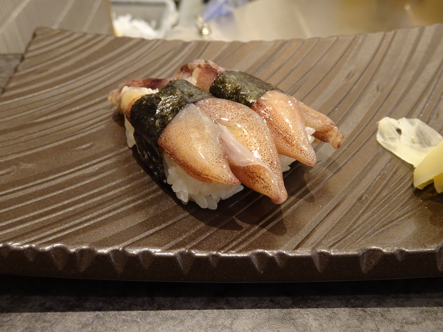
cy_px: 166
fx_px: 422
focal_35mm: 33
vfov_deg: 42.9
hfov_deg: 55.4
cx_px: 222
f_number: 4
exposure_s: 1/10
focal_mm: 5.57
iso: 200
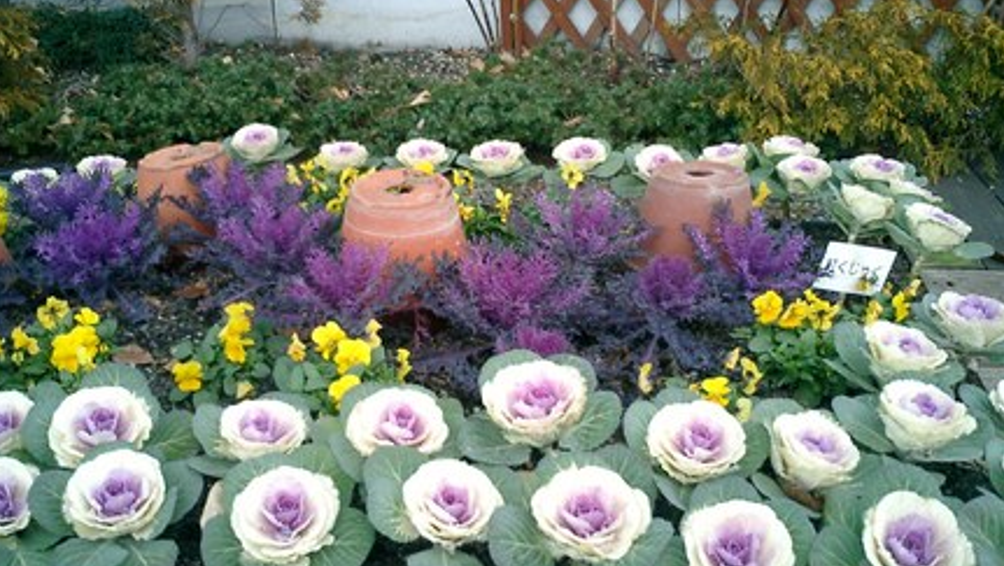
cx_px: 496
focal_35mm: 40
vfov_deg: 29.8
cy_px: 284
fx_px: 1065
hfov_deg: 50.5
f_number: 3.2
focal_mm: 7.5
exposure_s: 1/60
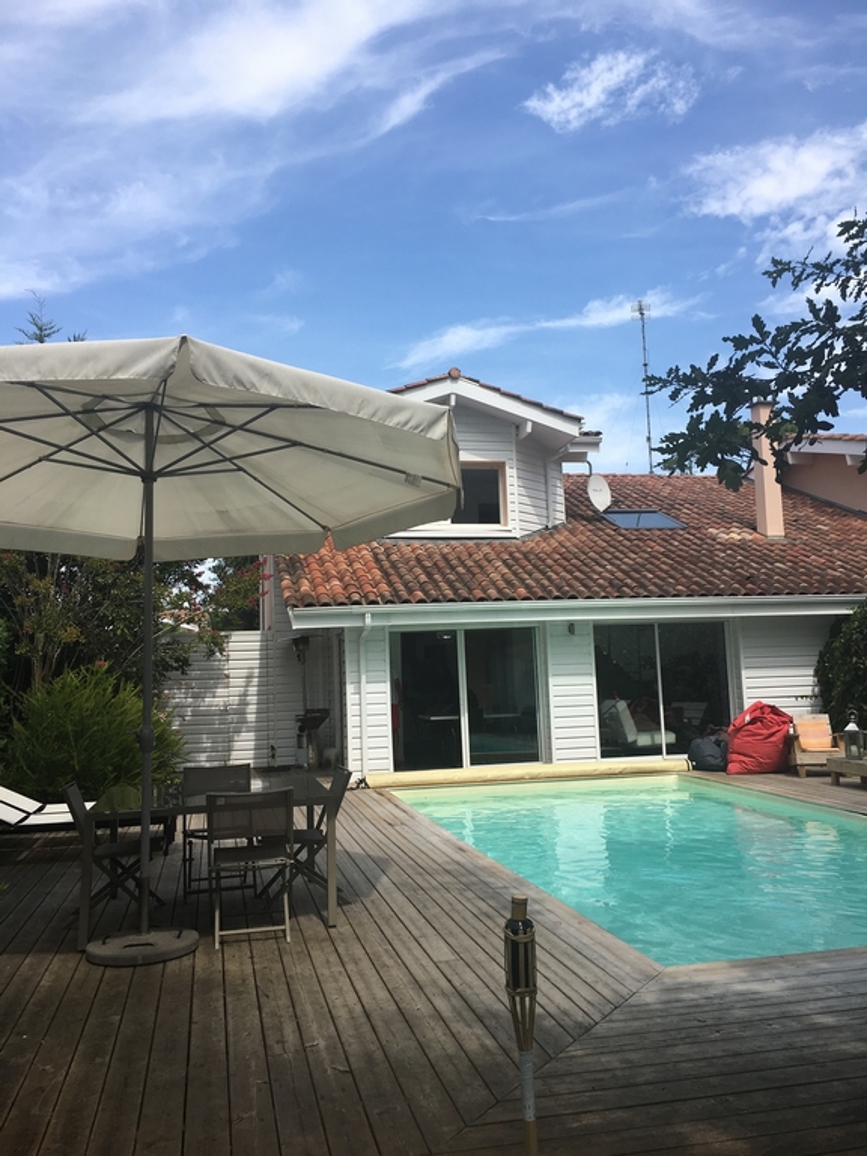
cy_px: 578
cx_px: 434
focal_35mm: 29
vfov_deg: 61.7
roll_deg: +2.4
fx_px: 968
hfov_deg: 48.2
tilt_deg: +6.8
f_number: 2.2
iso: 25
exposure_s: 1/1083
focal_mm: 4.15
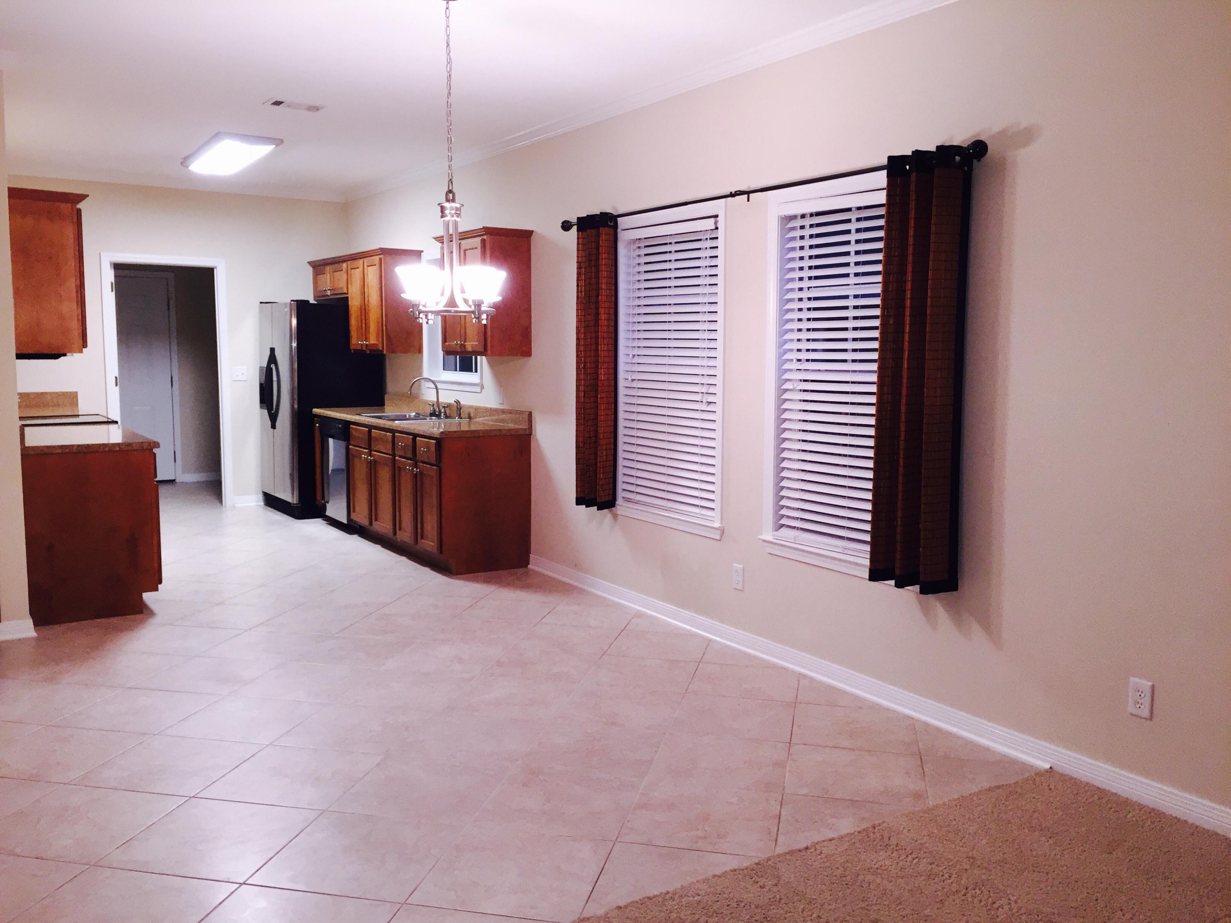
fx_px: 1031
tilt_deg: -6.3
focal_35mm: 29
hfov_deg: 61.7
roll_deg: -2.0
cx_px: 616
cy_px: 462
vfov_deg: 48.2
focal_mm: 4.15
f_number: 2.2
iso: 125
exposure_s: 1/30
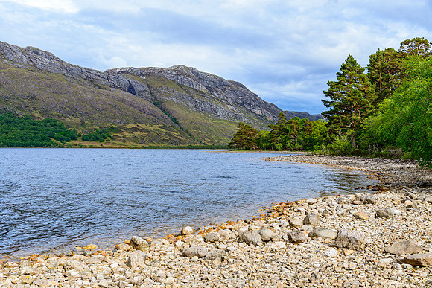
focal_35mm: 40
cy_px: 144
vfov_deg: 33.4
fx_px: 480
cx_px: 216
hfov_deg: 48.4
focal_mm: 40
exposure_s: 1/200
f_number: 8
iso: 500
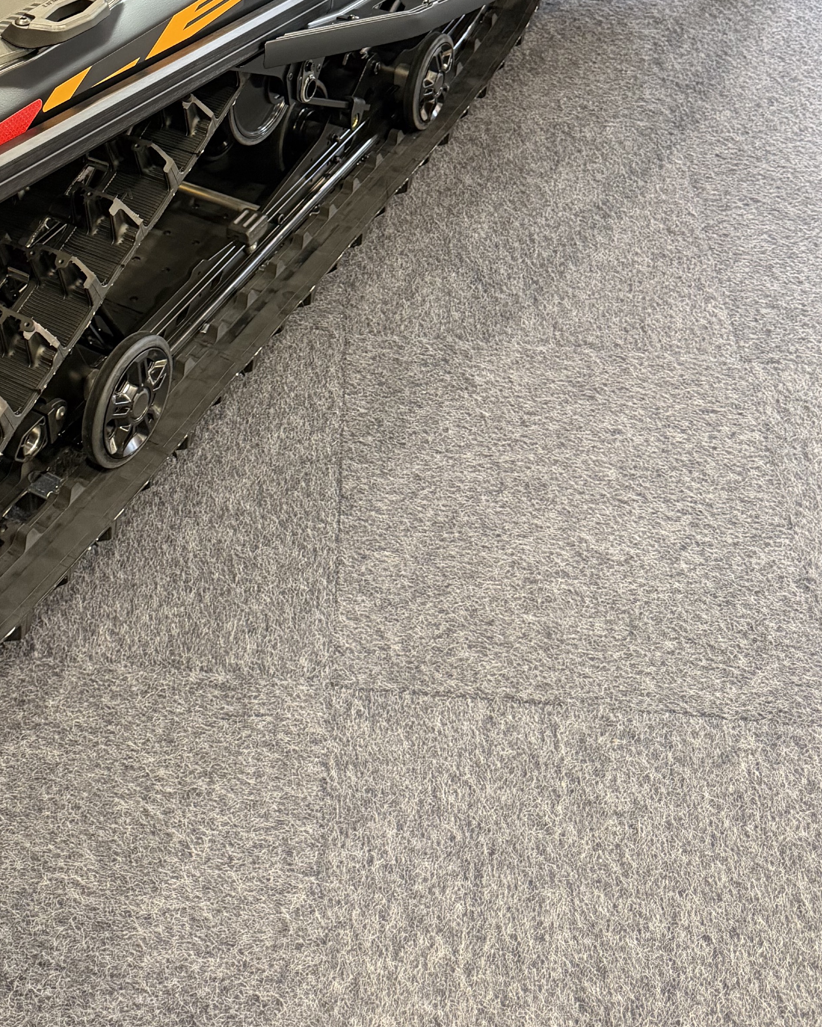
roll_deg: +2.0
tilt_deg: -34.6
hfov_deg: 33.5
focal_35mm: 44
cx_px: 211
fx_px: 1338
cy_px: 111
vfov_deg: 39.1
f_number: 1.78
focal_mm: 6.76
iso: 640
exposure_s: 1/40
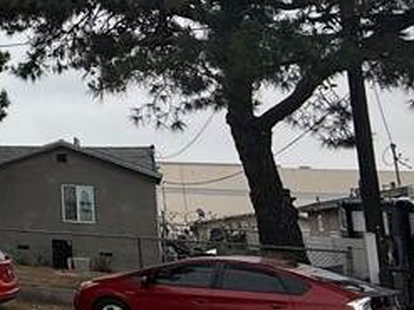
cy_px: 50
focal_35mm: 58
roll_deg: -4.0
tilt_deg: +12.9
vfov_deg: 24.7
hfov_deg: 22.0
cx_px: -317
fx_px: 693
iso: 50
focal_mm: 2.22
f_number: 2.2
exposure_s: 1/4762
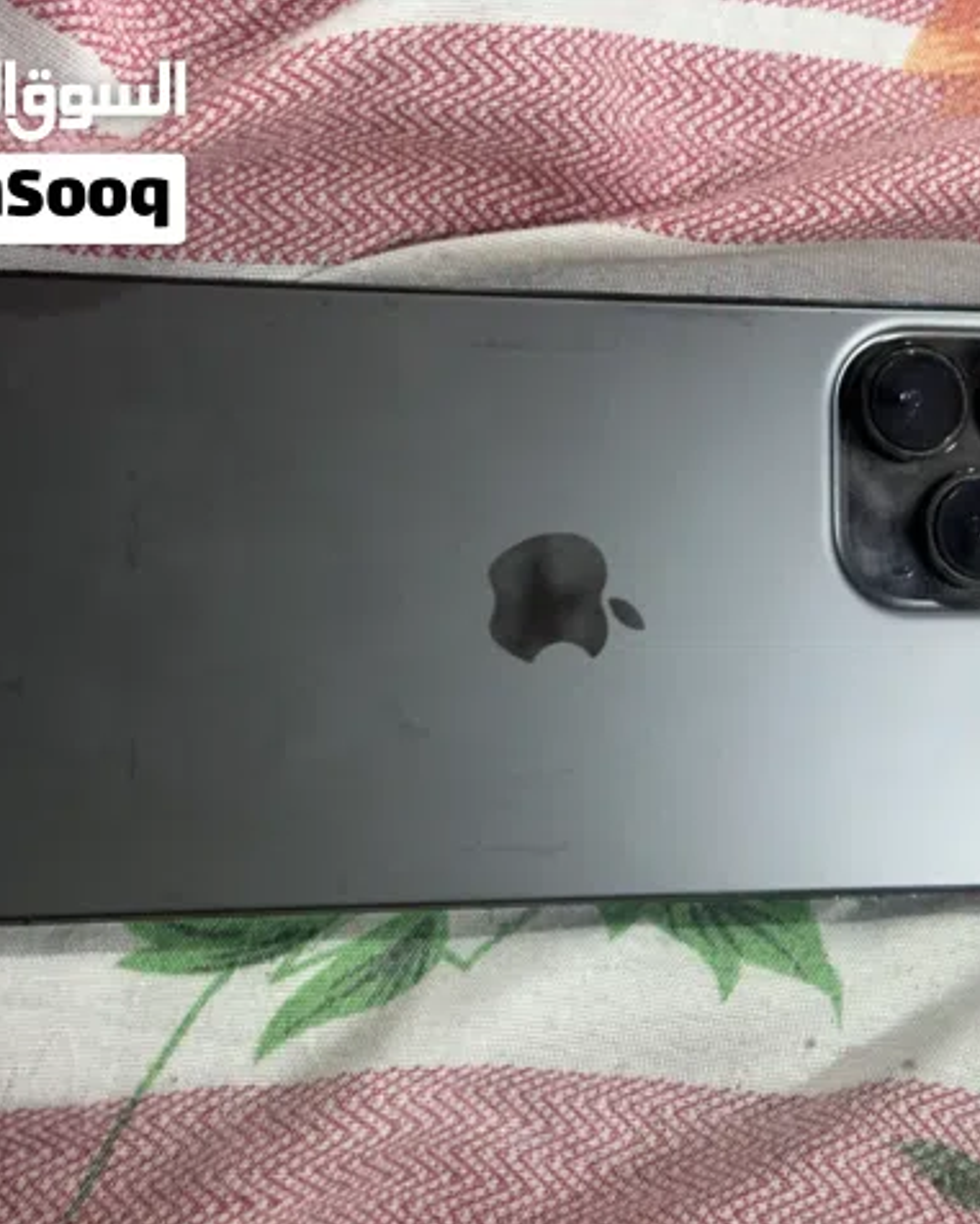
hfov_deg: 24.2
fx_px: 2283
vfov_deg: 30.0
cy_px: 615
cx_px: 574
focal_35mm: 63
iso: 250
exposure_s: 1/50
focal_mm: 6.86
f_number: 1.78
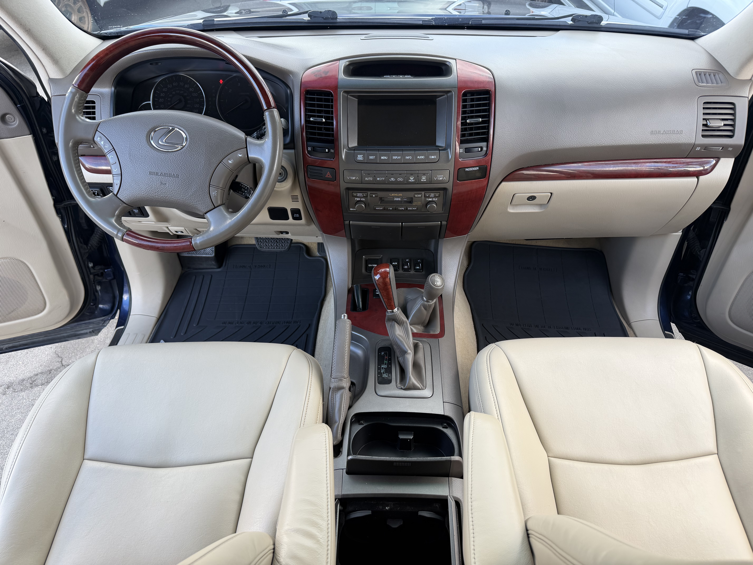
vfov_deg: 56.8
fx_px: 522
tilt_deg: -37.7
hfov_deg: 71.6
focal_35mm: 24
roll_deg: +3.3
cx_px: 376
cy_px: 282
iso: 50
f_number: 1.78
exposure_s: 1/122
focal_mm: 6.76
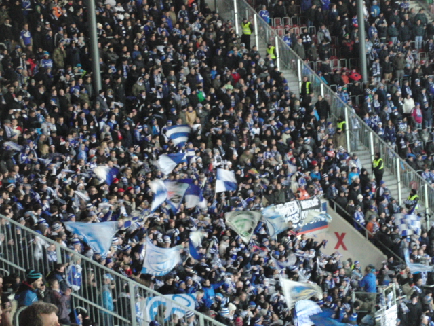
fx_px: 1216
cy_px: 163
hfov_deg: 20.2
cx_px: 217
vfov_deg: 15.2
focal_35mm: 97
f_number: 4.2
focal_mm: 16.87
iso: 800
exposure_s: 1/15
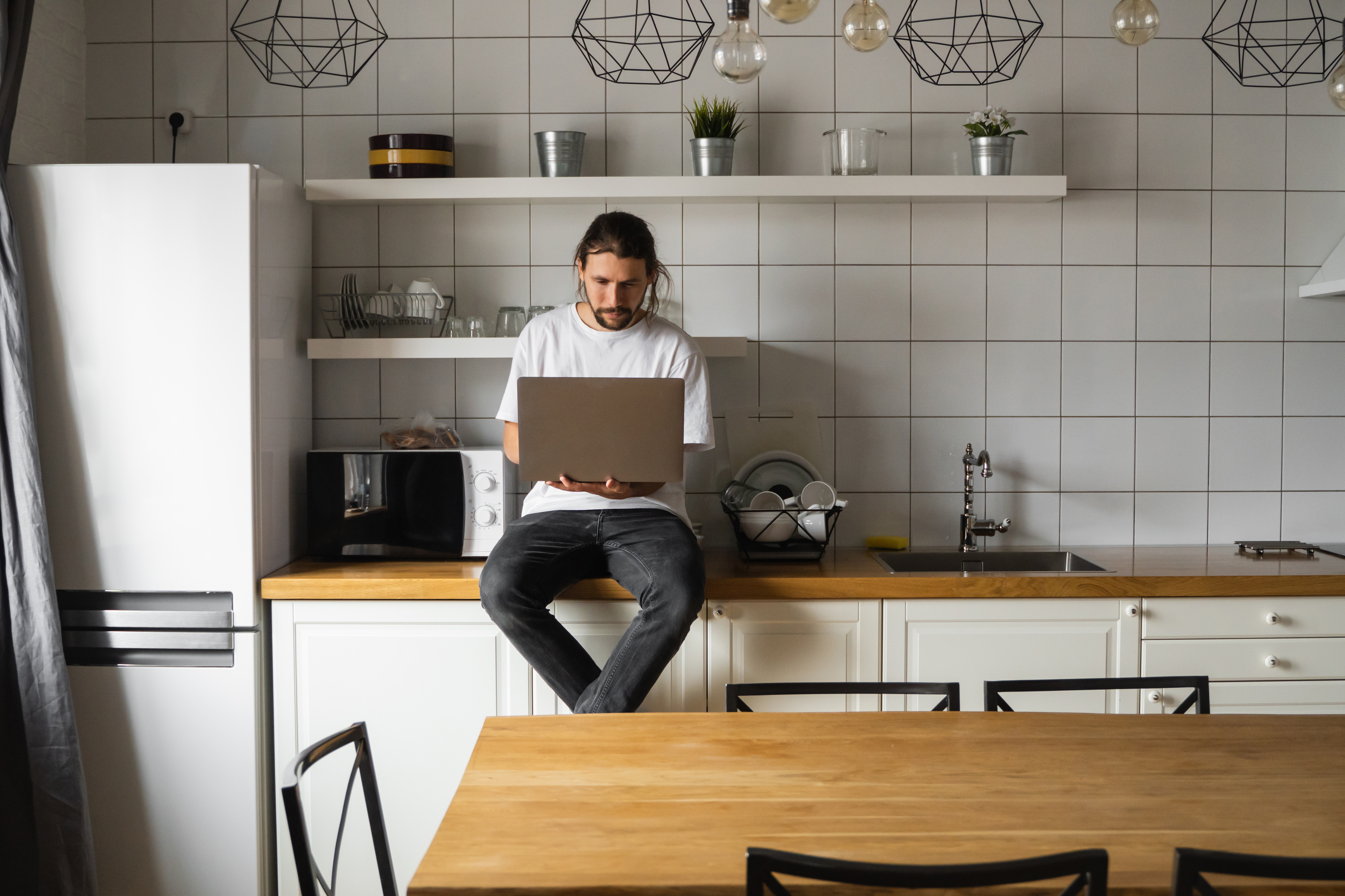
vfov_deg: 31.9
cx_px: 672
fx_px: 1569
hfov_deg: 46.4
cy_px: 448
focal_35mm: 42
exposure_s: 1/160
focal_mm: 28
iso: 1000
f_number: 2.8
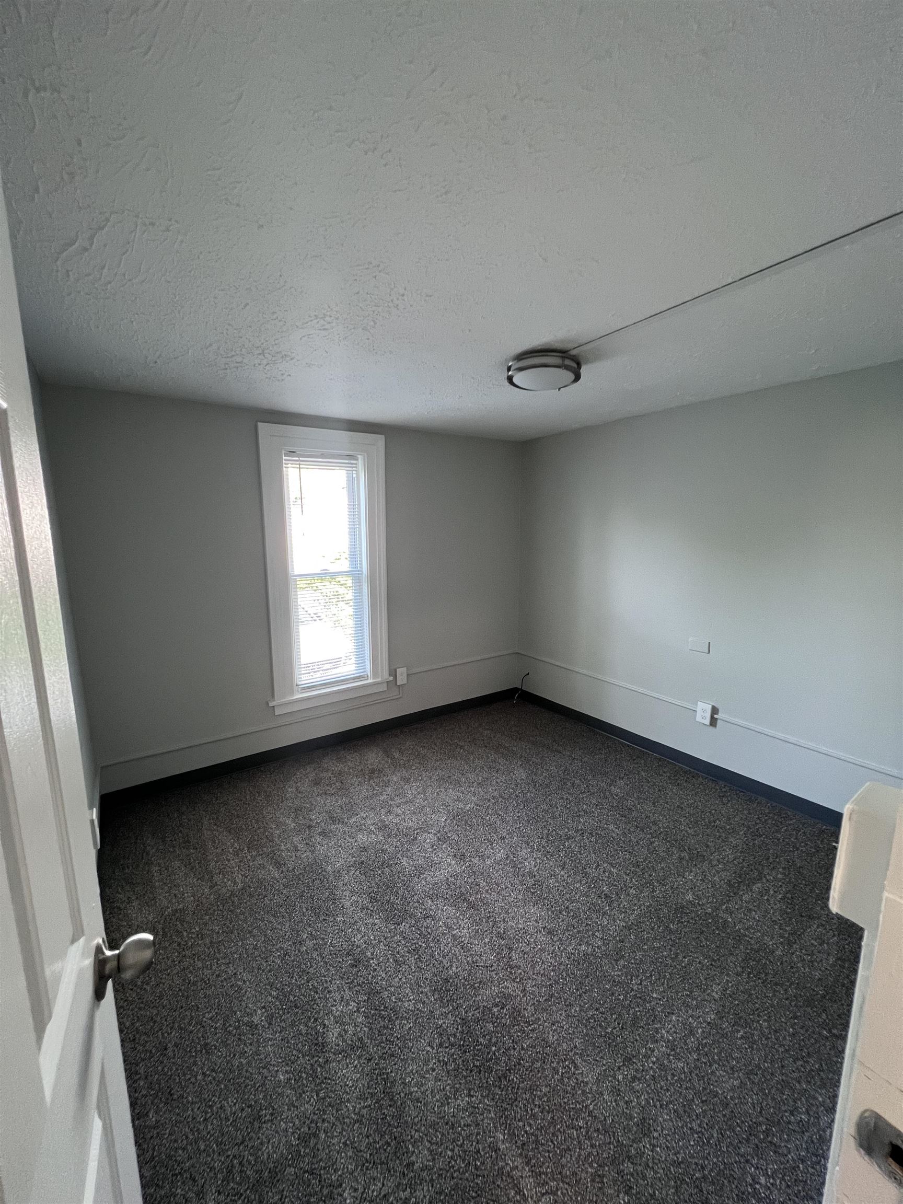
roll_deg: -0.7
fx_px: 452
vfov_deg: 106.2
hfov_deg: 89.9
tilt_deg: -9.2
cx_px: 452
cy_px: 602
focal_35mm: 13
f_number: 1.8
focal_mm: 1.57
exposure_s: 1/60
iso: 250
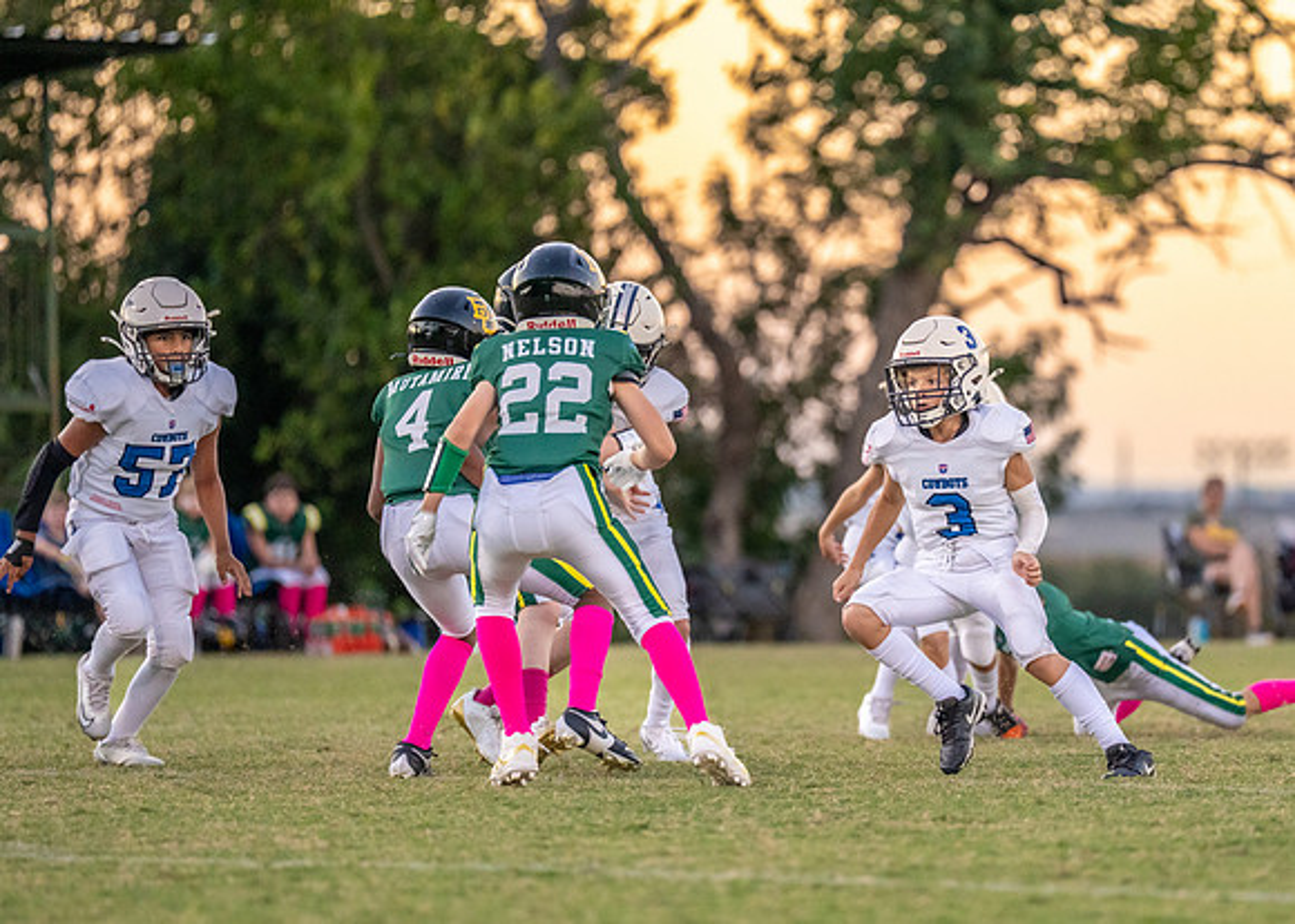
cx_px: 891
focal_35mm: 290
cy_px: 502
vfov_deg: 5.0
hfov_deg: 6.9
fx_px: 10675
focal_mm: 200
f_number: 2.8
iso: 2500
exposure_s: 1/1600
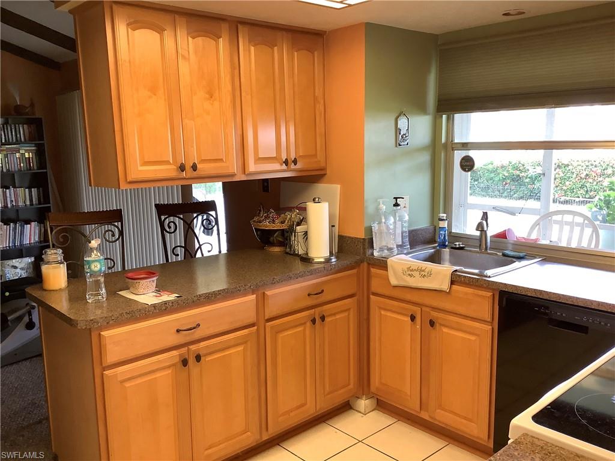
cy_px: 230
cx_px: 308
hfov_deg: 58.4
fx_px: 551
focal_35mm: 31
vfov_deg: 45.4
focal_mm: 3.3
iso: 160
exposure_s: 1/60
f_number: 2.4
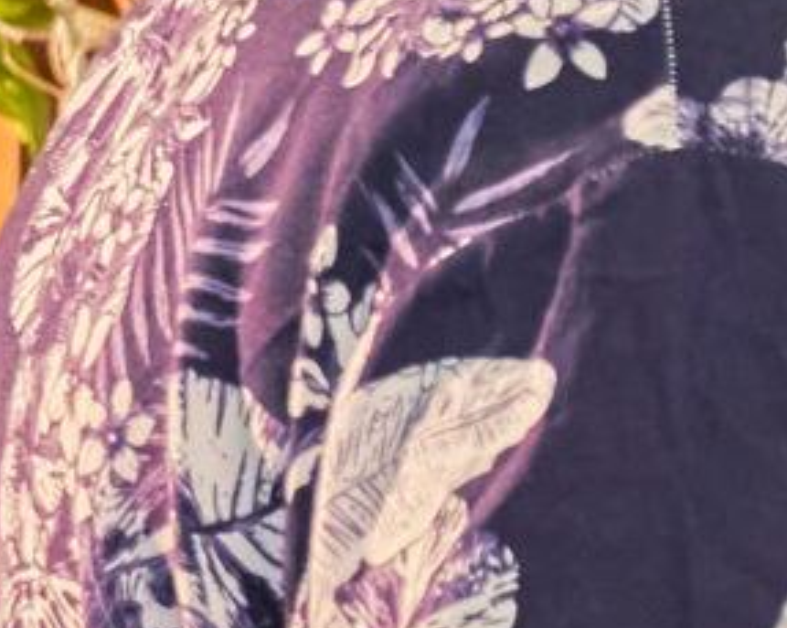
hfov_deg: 6.2
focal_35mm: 286
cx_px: 2460
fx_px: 6651
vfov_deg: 5.4
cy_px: 769
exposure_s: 1/200
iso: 2000
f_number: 4
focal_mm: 34.1
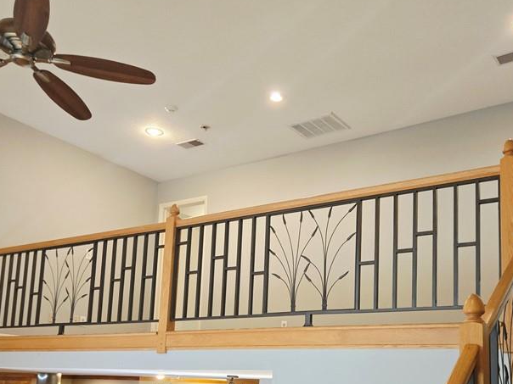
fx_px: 578
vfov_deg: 35.8
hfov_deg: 47.6
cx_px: 307
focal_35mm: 39
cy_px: 300
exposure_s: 1/120
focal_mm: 5.4
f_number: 1.8
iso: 800
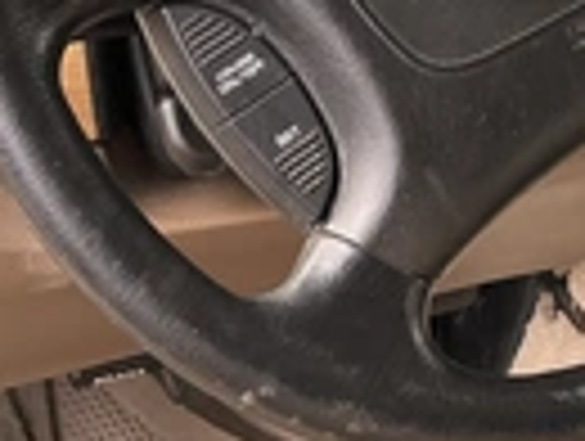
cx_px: 531
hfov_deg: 22.2
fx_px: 1456
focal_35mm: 86
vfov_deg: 16.8
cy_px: -27
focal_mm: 3
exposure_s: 1/103
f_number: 1.8
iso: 64
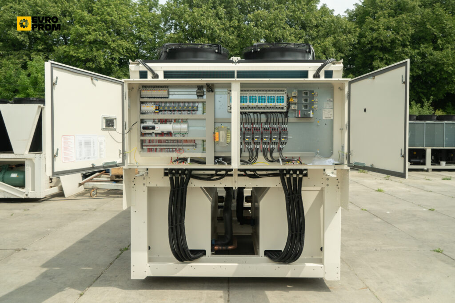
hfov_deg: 63.7
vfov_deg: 45.0
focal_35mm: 29
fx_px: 367
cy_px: 152
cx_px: 228
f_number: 10
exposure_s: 1/250
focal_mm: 29
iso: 640
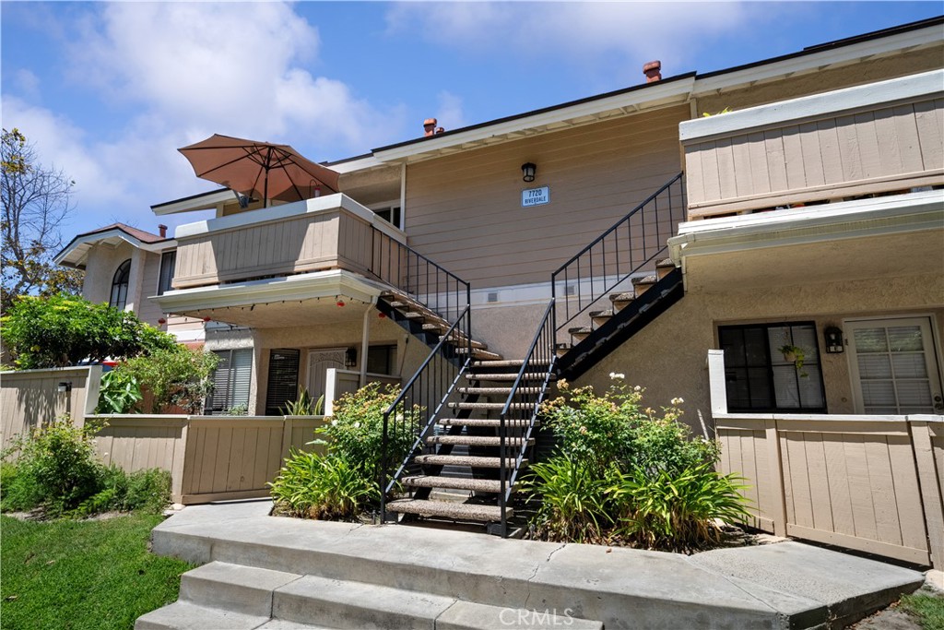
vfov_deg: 64.6
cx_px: 472
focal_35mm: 19
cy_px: 315
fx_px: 498
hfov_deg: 86.9
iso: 640
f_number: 8
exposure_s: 1/1250
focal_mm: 19
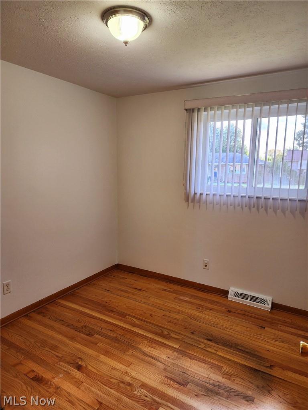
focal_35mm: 23
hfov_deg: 58.9
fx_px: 273
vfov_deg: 73.9
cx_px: 154
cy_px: 205
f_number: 1.8
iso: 80
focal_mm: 6.4
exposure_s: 1/120
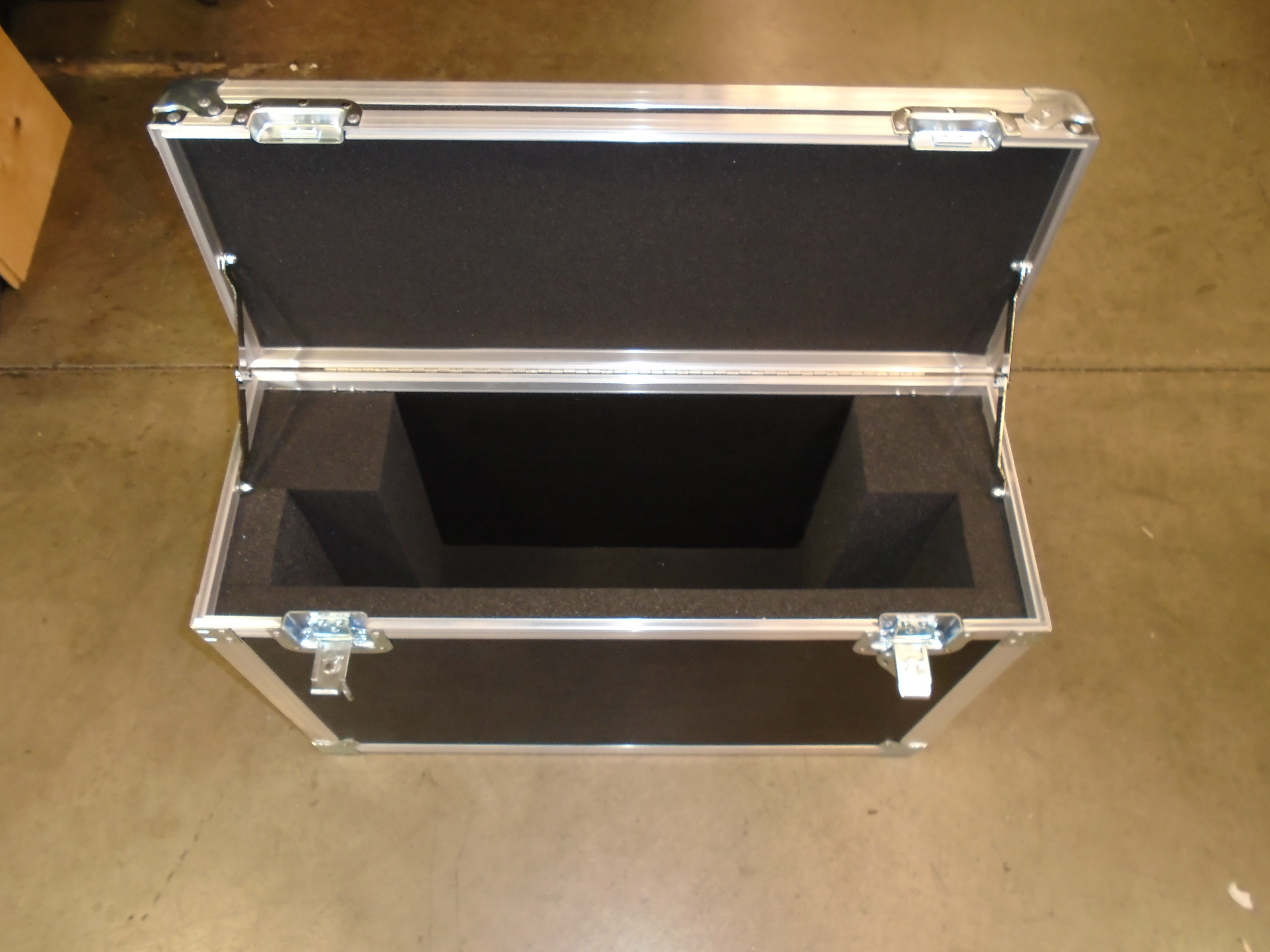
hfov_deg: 67.3
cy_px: 476
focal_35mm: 26
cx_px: 635
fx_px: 954
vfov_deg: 53.1
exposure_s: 1/30
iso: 200
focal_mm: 4.6
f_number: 3.2
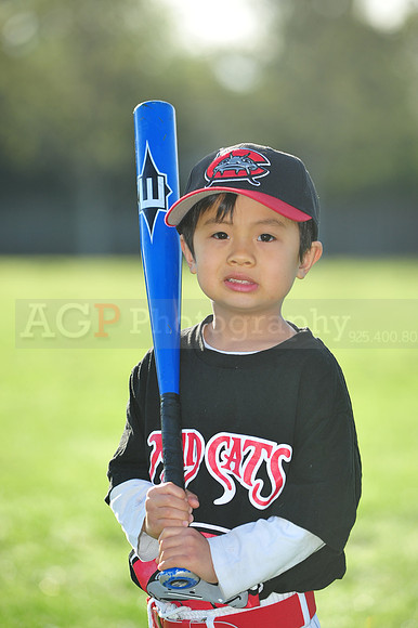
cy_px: 314
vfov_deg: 11.1
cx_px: 209
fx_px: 3226
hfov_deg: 7.4
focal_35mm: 185
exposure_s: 1/1000
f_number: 5
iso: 400
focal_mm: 185
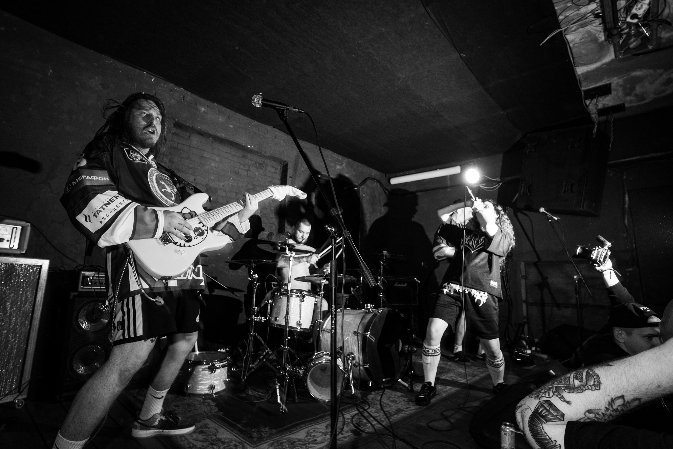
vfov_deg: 68.0
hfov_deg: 90.6
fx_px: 333
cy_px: 225
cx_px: 328
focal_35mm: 18
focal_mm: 17
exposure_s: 1/15
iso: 500
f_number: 5
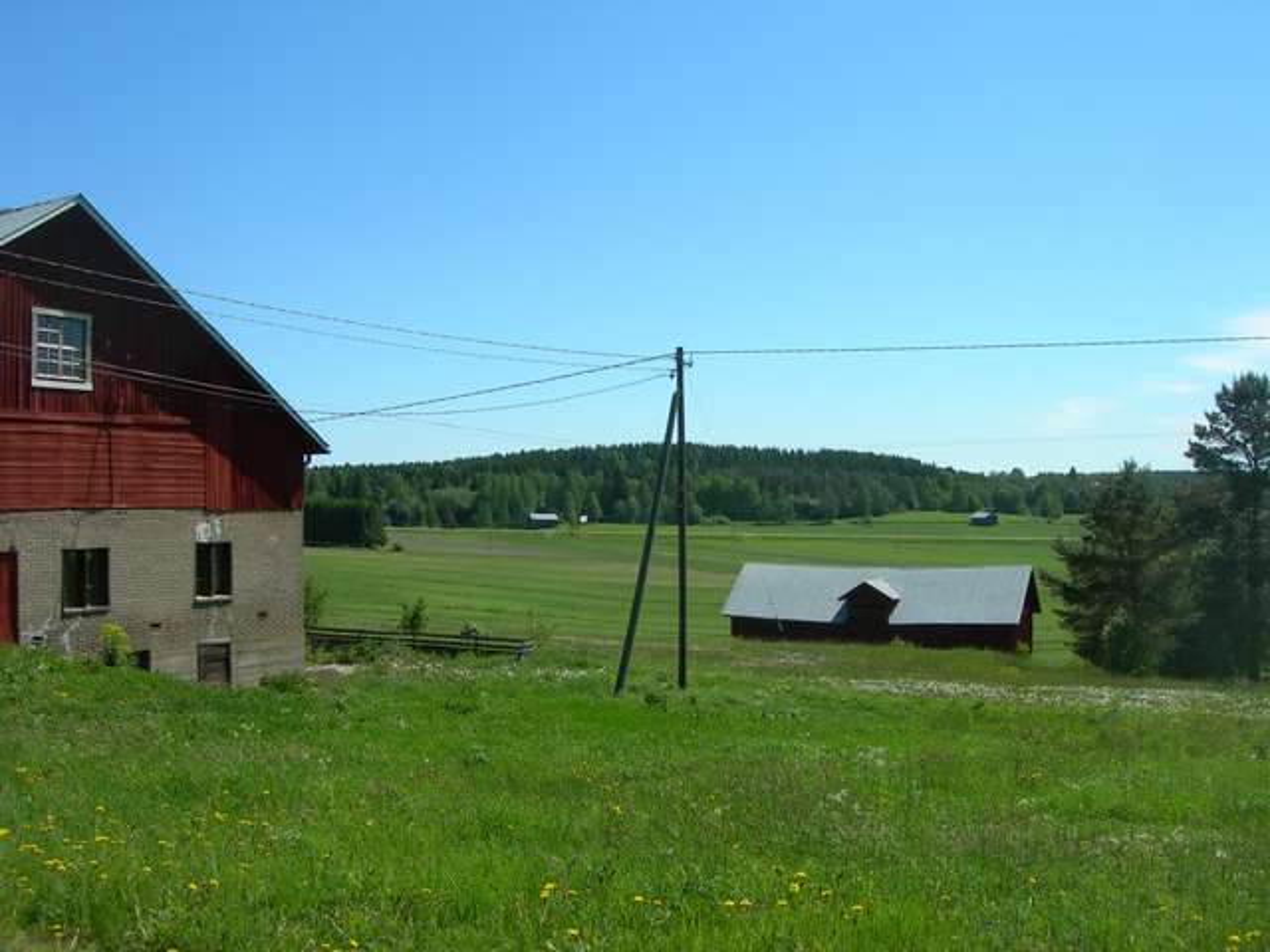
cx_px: 635
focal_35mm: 38
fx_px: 1394
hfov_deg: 49.0
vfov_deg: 37.7
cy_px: 476
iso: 50
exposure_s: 1/540
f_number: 4.8
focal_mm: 7.8
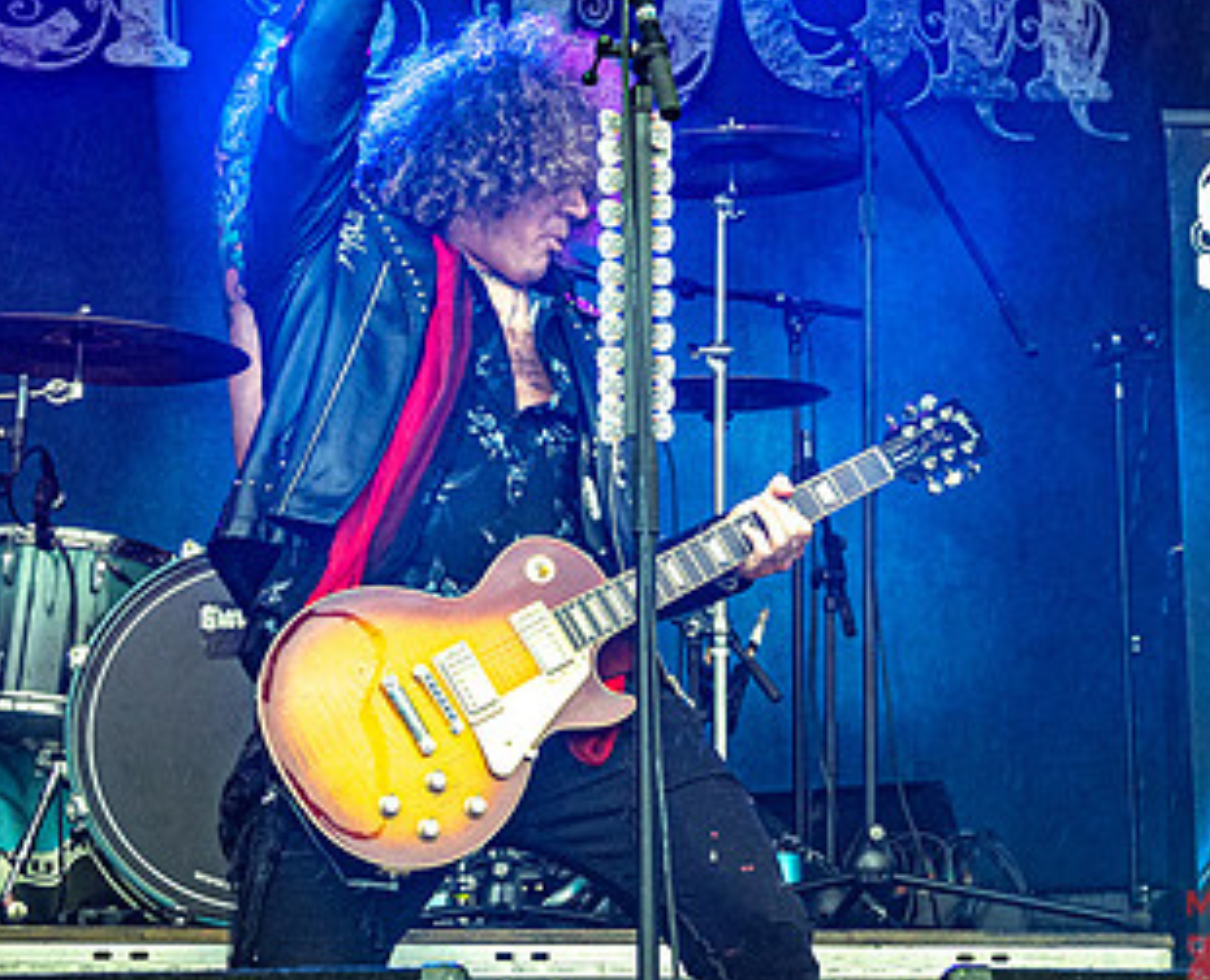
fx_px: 4246
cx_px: 693
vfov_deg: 13.2
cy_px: 382
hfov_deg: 16.2
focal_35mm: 118
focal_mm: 29
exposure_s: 1/320
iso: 800
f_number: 4.5
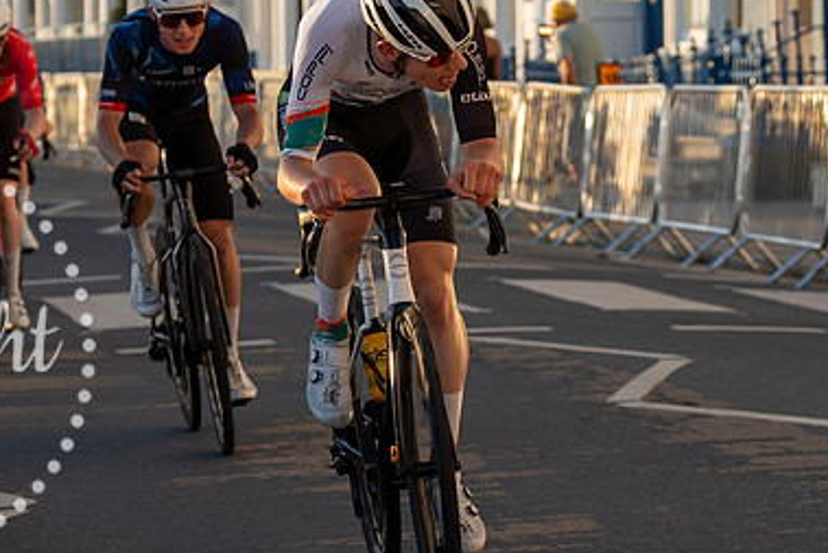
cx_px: 247
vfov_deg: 6.9
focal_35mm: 200
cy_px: 264
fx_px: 4602
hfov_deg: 10.3
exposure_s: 1/1000
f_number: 3.5
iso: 200
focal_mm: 70
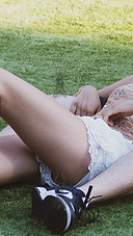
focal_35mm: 281
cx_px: 153
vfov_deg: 7.7
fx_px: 1758
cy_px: 78
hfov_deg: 4.3
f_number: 4.5
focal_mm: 80
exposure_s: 1/1600
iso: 2000
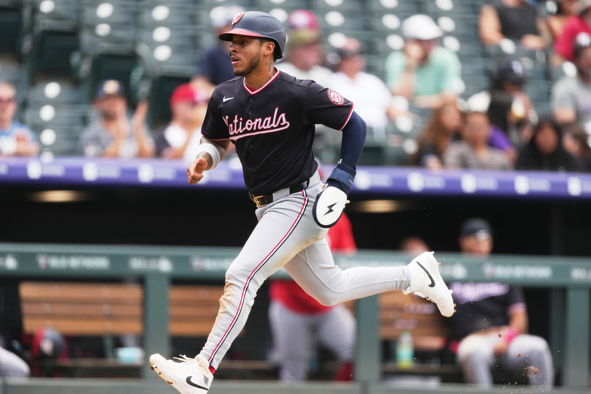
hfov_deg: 3.4
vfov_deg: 2.3
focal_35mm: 600
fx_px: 9846
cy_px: 197
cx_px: 296
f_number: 4
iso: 500
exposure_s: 1/1250
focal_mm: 600
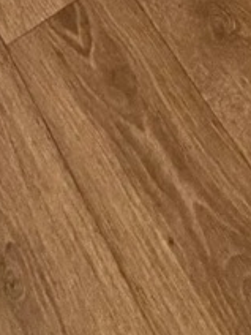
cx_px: 148
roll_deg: +0.5
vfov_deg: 10.7
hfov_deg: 15.6
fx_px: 918
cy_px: -735
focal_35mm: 95
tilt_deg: -12.6
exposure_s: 1/60
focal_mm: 2.22
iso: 500
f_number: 2.2
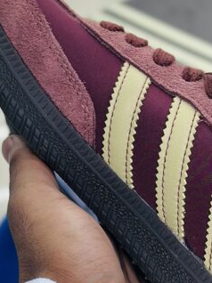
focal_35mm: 141
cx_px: 200
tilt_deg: -50.6
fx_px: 1153
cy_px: 229
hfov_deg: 10.4
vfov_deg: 13.9
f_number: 1.78
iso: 80
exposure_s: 1/121
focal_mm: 6.86
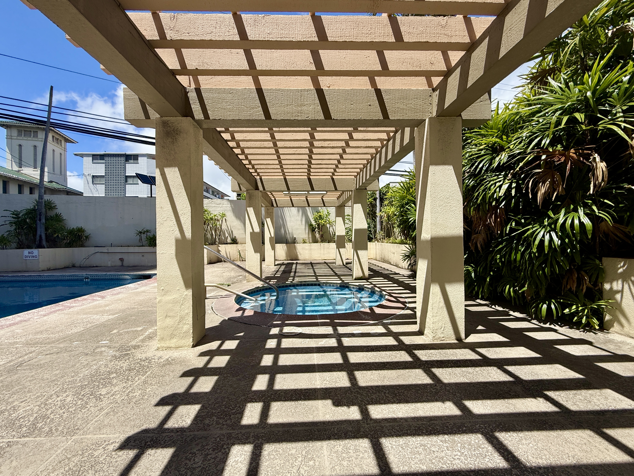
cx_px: 317
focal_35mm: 14
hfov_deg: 102.1
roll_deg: +1.2
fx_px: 256
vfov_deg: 85.7
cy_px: 238
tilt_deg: +3.8
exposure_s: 1/2024
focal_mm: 2.22
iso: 50
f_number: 2.2
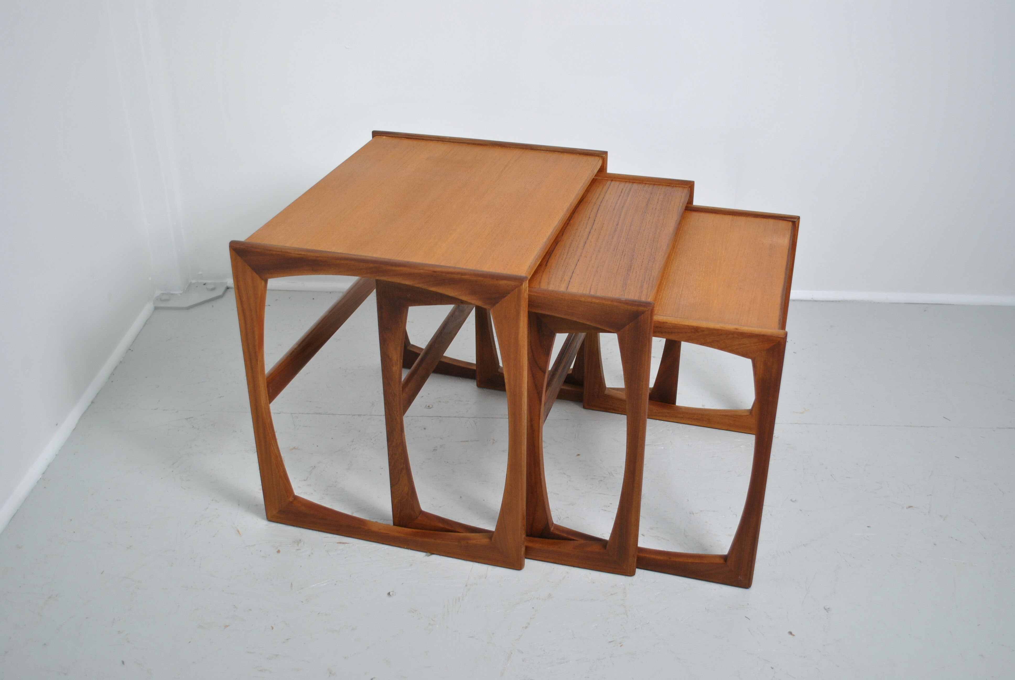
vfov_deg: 37.0
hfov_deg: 53.1
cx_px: 508
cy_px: 340
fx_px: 1016
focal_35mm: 36
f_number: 4
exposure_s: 1/30
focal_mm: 24
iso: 280
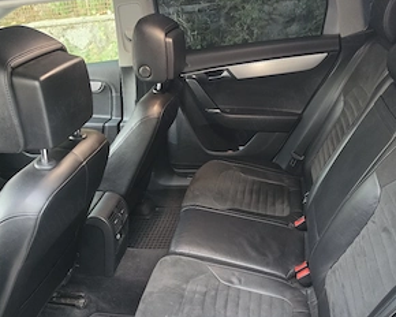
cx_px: 199
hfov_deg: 57.2
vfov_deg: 45.7
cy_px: 232
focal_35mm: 31
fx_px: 363
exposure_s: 1/101
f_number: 1.4
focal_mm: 6.5
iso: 1000
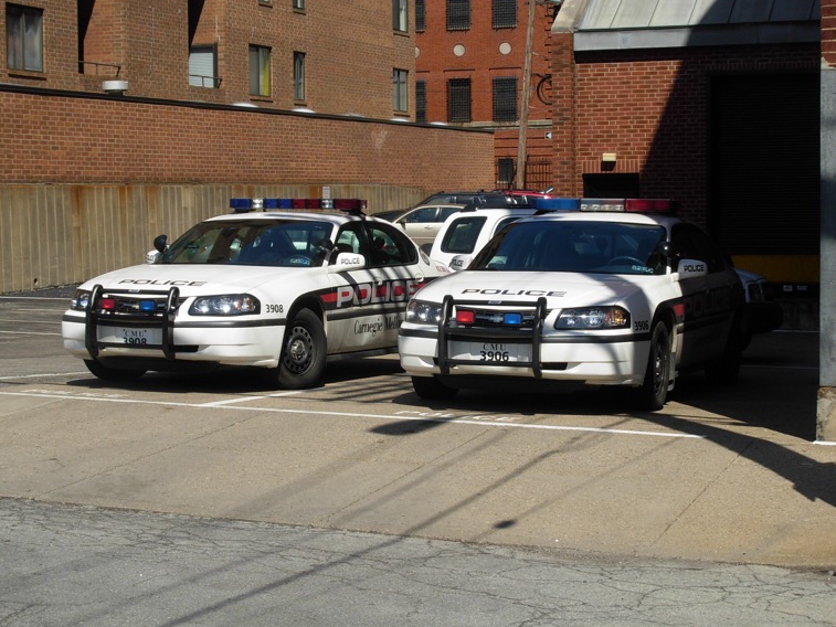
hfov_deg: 26.3
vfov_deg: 19.9
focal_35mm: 74
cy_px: 301
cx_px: 417
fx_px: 1787
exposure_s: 1/483
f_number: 6
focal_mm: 11.5
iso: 79
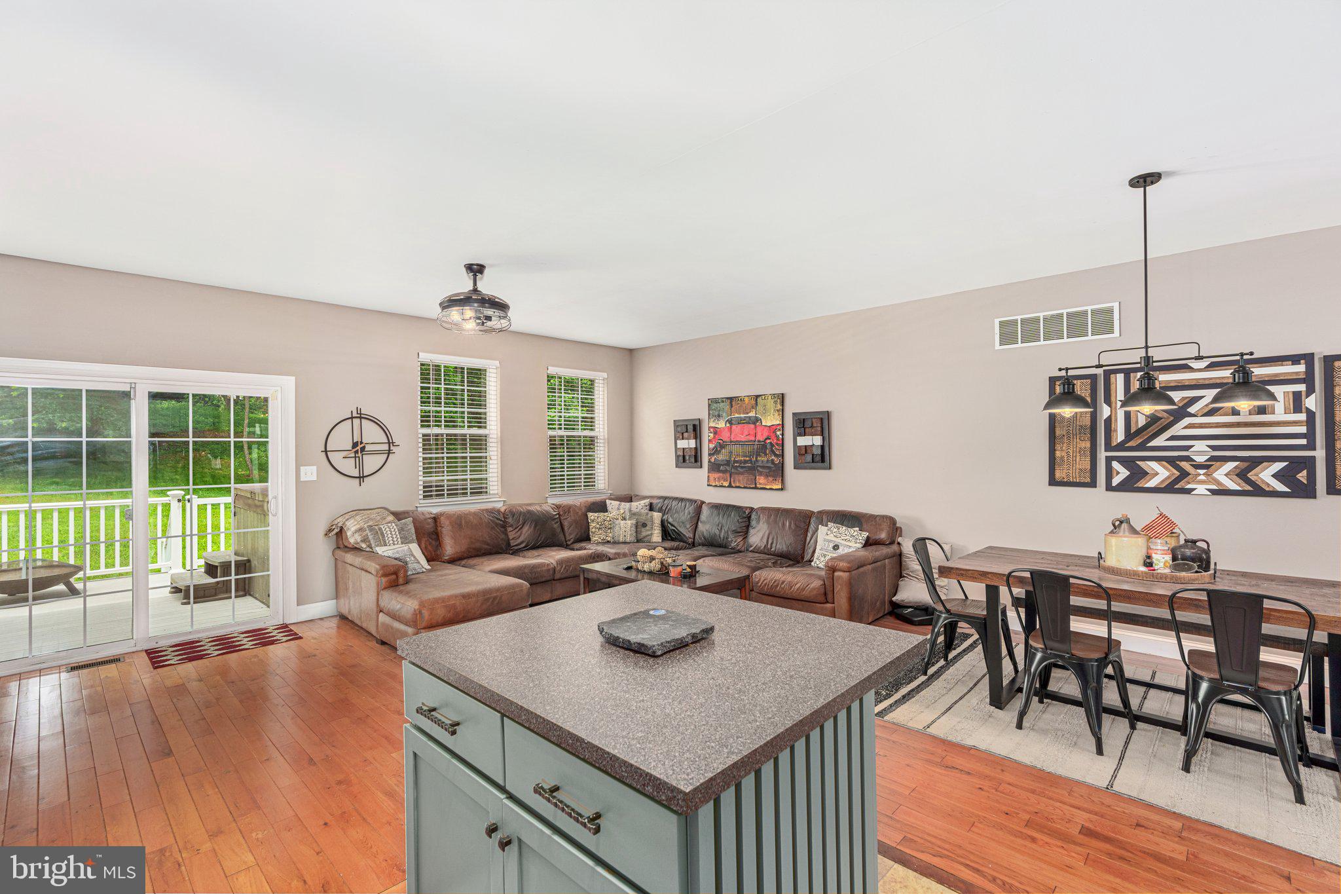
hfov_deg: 96.7
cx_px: 670
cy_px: 447
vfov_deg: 73.7
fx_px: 596
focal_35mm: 16
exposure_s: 1/8
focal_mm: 16
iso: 320
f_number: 7.1
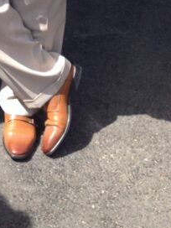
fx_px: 869
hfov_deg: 11.0
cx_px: -42
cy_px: -69
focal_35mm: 132
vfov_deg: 14.3
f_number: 2.4
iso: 50
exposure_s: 1/552
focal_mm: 4.28
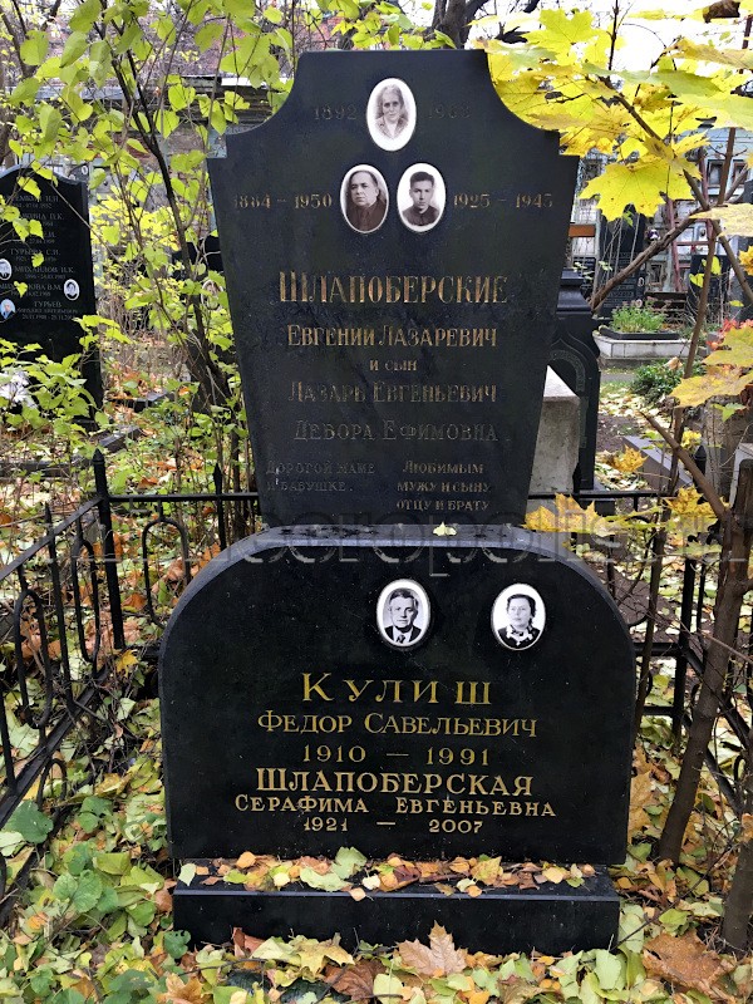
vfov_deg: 61.7
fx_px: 841
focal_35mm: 29
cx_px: 376
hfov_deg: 48.2
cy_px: 502
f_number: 2.2
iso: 32
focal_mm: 4.15
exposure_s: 1/33
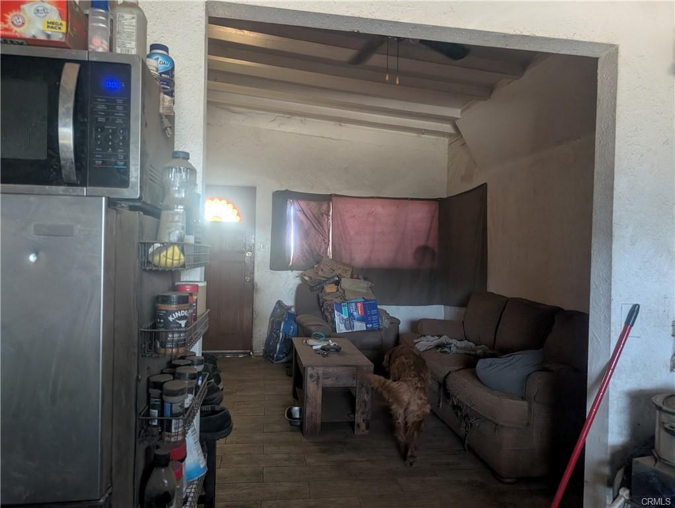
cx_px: 338
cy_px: 254
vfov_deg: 56.9
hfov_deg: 71.5
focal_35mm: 24
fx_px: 468
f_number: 1.68
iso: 115
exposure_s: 1/125
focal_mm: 6.9
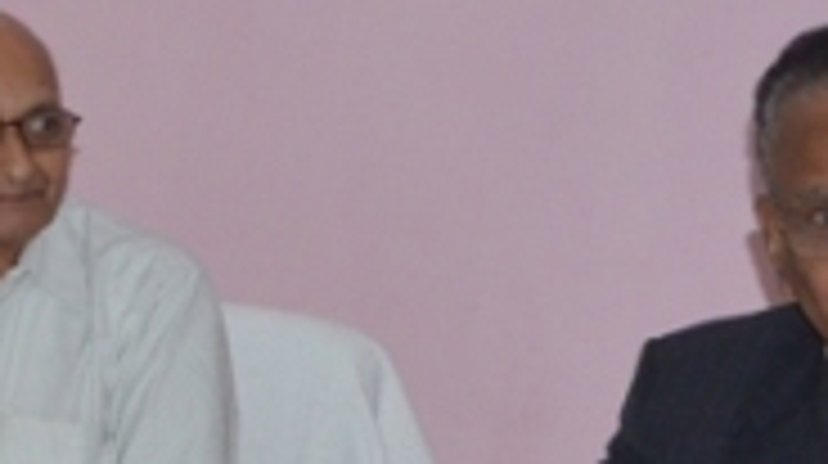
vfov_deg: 7.4
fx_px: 3596
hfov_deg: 12.4
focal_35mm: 164
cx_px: -454
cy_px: 302
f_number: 6.3
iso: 640
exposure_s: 1/125
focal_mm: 24
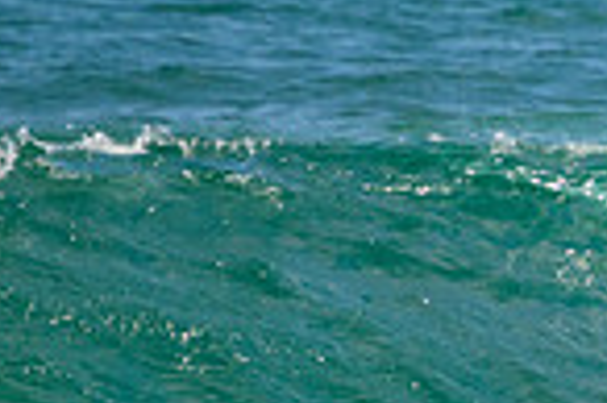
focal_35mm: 3185
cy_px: 222
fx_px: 53642
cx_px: 1172
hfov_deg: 0.6
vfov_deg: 0.4
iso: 1600
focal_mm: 800
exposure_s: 1/2000
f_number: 11
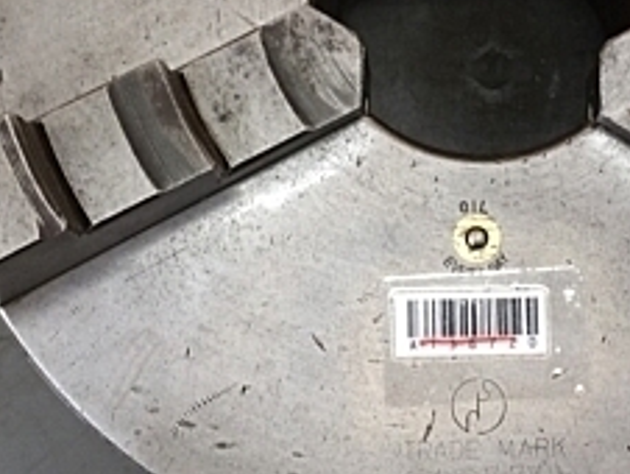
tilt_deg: -74.3
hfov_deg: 23.6
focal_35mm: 82
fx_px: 1494
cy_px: 6
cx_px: 477
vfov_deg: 17.6
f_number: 2.2
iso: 100
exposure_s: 1/30
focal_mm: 4.15
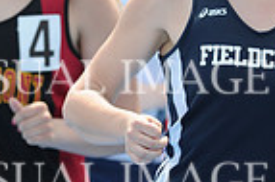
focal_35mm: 1619
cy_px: 230
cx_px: 271
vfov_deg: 0.8
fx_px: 12353
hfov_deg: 1.3
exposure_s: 1/2000
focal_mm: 400
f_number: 4
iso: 400
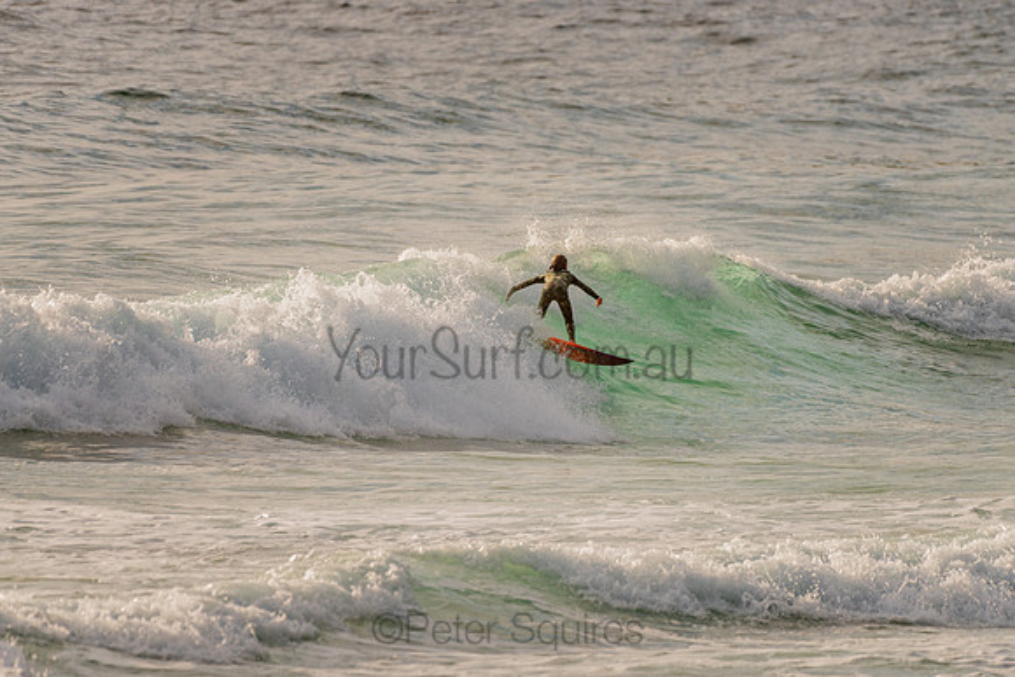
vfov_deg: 2.2
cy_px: 328
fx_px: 17283
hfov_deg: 3.4
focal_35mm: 613
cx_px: 495
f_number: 5.6
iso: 140
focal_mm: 500
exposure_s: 1/2000
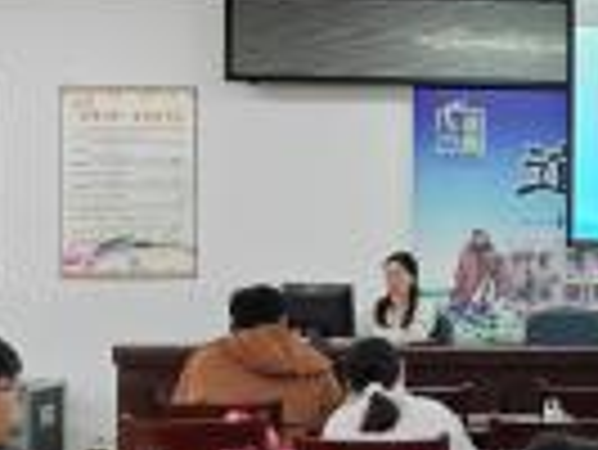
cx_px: 674
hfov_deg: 22.6
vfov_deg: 18.2
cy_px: 256
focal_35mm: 81
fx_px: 1401
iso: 500
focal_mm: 5.52
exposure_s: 1/100
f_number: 1.9
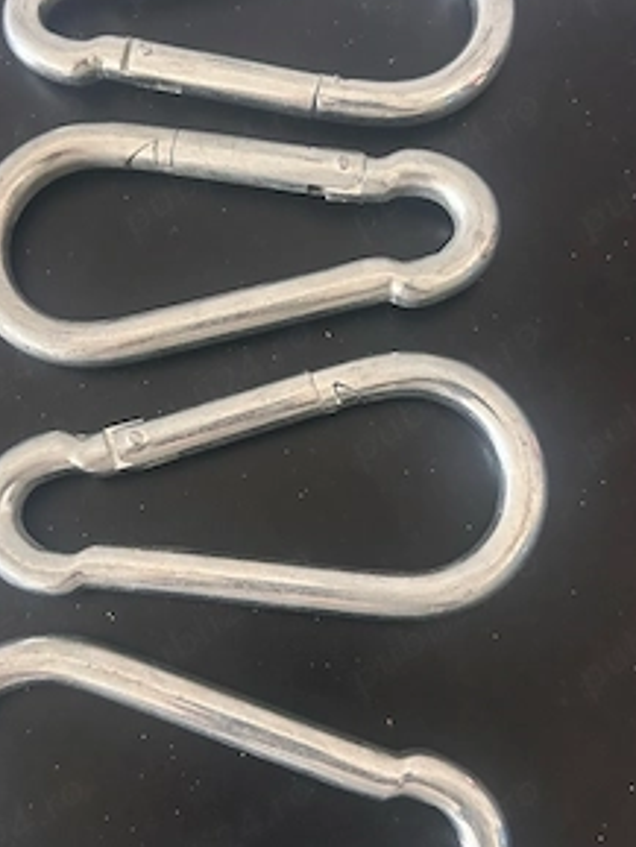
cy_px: 428
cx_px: 276
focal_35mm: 36
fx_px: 881
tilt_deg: -77.3
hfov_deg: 39.6
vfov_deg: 51.3
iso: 500
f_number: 1.5
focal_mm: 5.7
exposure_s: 1/60
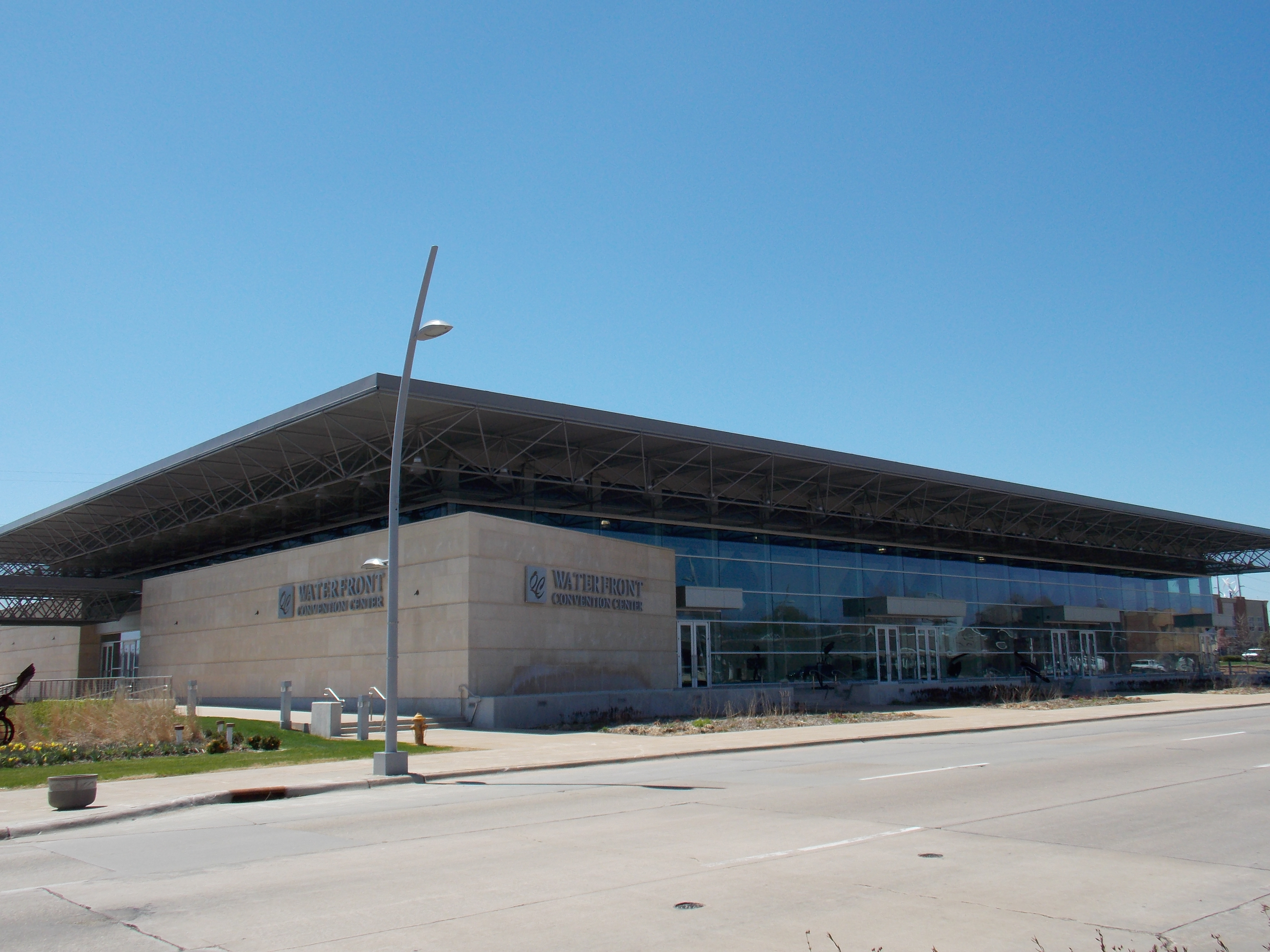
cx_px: 635
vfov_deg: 46.8
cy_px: 476
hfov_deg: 60.0
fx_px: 1101
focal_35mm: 30
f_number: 3.3
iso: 80
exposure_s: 1/1000
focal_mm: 5.3
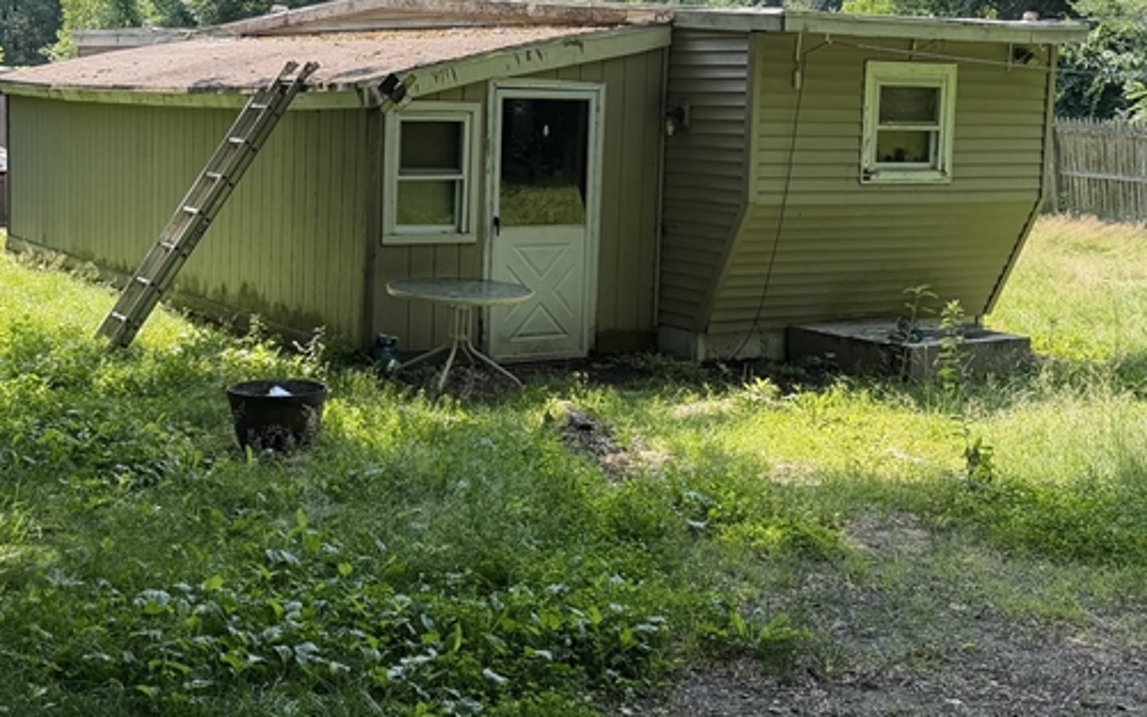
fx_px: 1625
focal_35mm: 52
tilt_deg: -6.2
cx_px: 458
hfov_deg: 38.7
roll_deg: -1.7
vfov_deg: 24.8
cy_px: 250
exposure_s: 1/1060
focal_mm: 6.76
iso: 100
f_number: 1.78
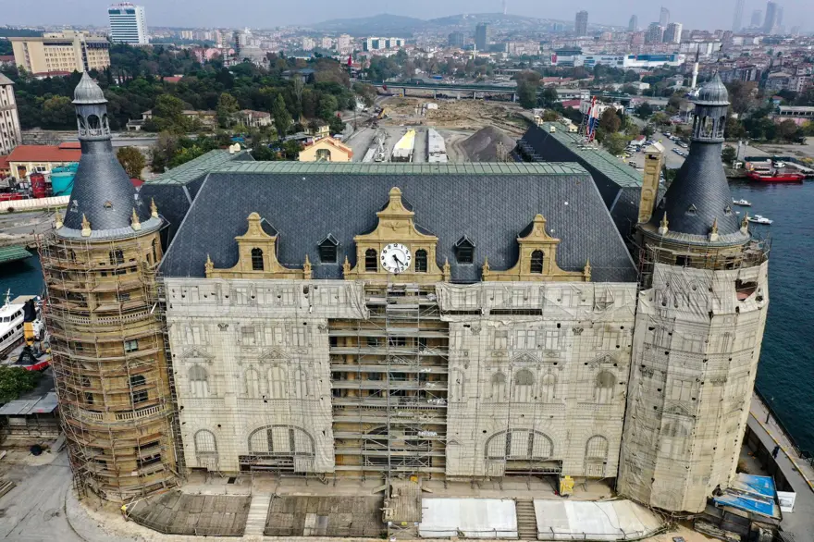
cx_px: 407
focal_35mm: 28
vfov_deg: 46.4
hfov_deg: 65.5
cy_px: 271
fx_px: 633
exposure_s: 1/2000
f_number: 4
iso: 200
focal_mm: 10.26
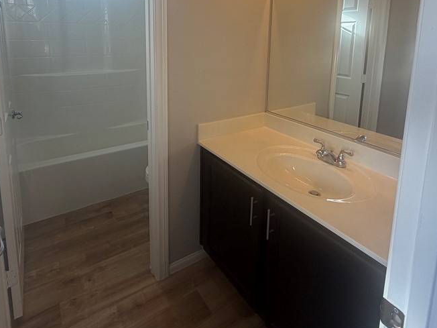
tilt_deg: -8.0
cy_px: 79
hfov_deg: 76.4
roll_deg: -0.1
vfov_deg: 57.7
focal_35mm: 22
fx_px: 278
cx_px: 216
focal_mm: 2.22
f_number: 2.2
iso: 80
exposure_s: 1/120
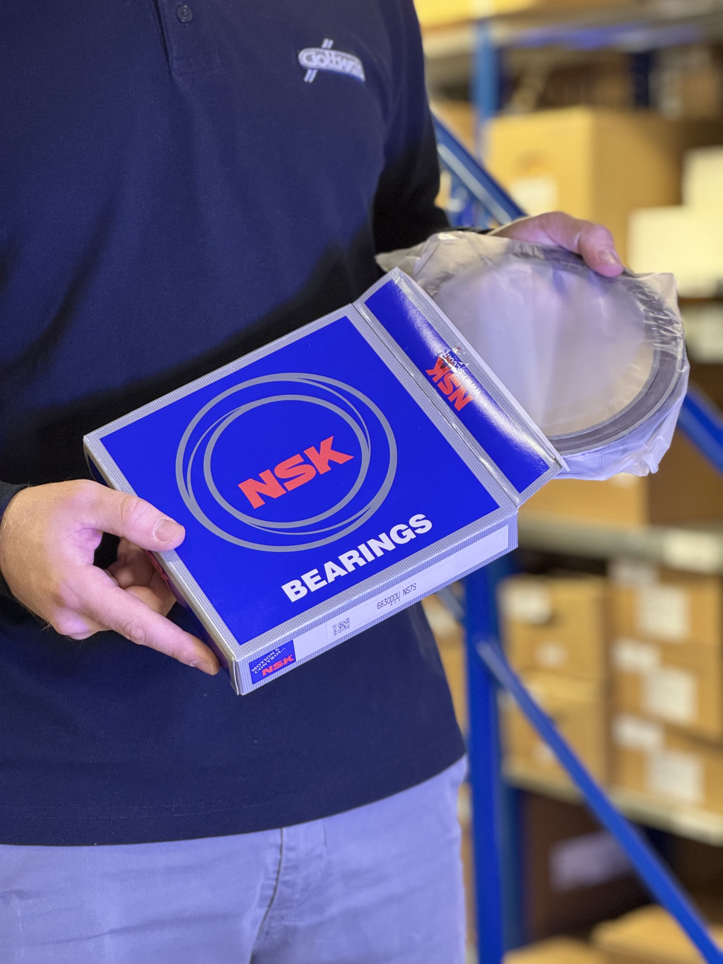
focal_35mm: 77
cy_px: 482
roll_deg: +1.8
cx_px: 362
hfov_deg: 19.1
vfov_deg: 25.3
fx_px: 2144
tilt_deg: -4.5
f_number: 2.8
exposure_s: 1/50
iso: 640
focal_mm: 9
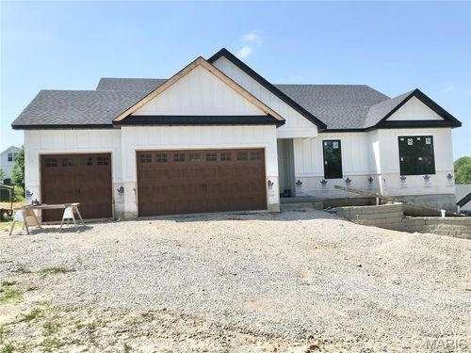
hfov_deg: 63.4
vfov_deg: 49.7
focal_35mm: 28
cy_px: 176
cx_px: 236
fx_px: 381
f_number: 1.8
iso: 20
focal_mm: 3.99
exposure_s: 1/2994
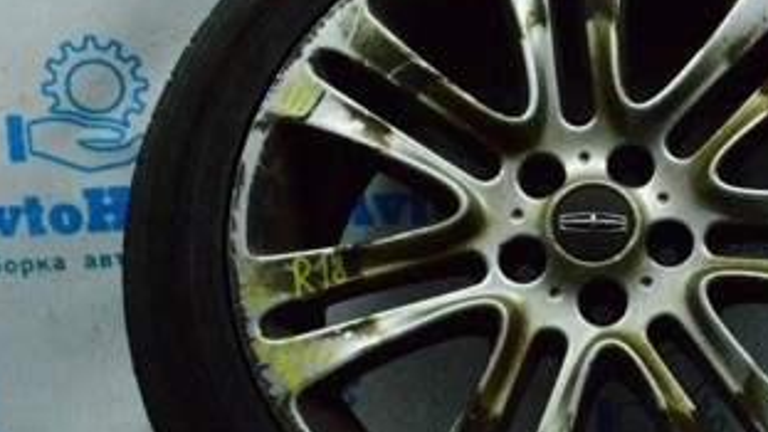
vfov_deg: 17.0
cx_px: 605
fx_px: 1446
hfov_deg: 29.1
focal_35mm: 71
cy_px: 255
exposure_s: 1/80
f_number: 25
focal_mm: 22
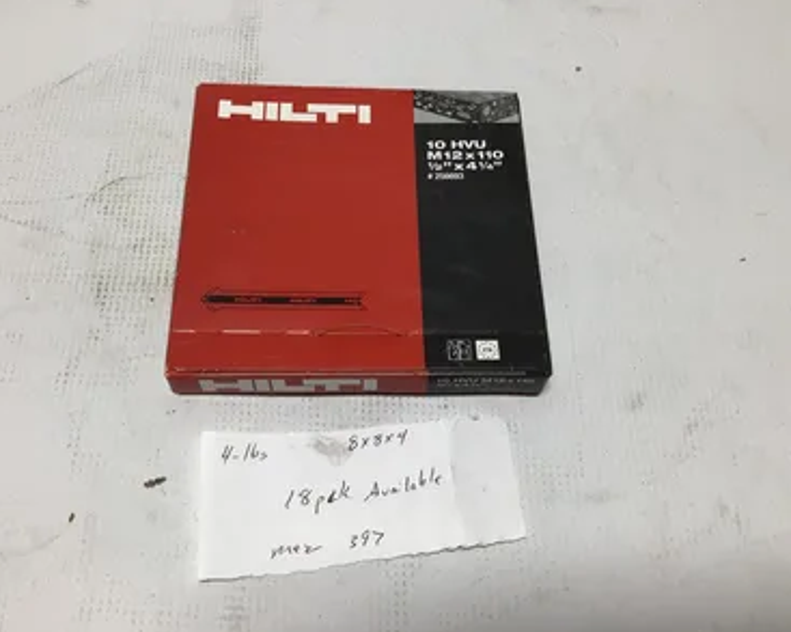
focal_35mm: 33
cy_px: 315
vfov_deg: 44.5
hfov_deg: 54.3
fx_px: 772
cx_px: 397
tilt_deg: -62.0
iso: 25
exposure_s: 1/169
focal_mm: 3.3
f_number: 2.4
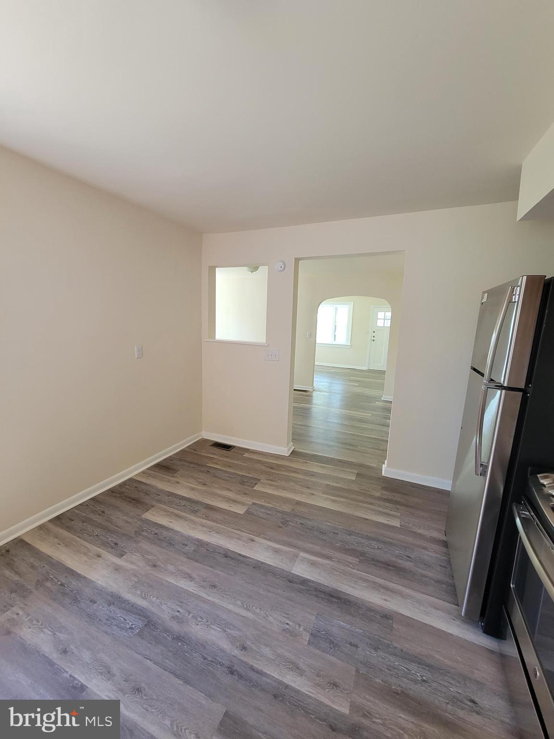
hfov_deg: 89.9
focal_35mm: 13
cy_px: 370
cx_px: 277
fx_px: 277
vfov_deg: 106.2
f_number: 2.2
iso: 125
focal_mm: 2.2
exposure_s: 1/60
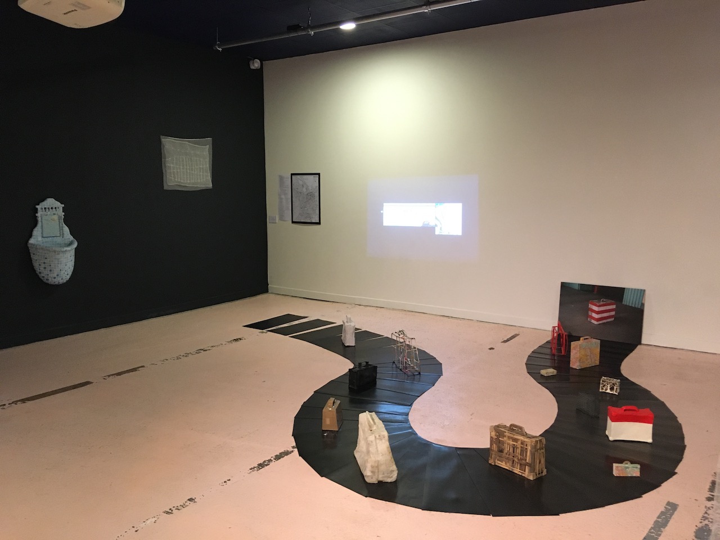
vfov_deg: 48.2
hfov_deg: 61.7
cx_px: 360
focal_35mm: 29
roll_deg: +0.1
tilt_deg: -9.6
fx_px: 603
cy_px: 270
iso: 200
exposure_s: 1/25
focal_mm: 4.15
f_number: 2.2
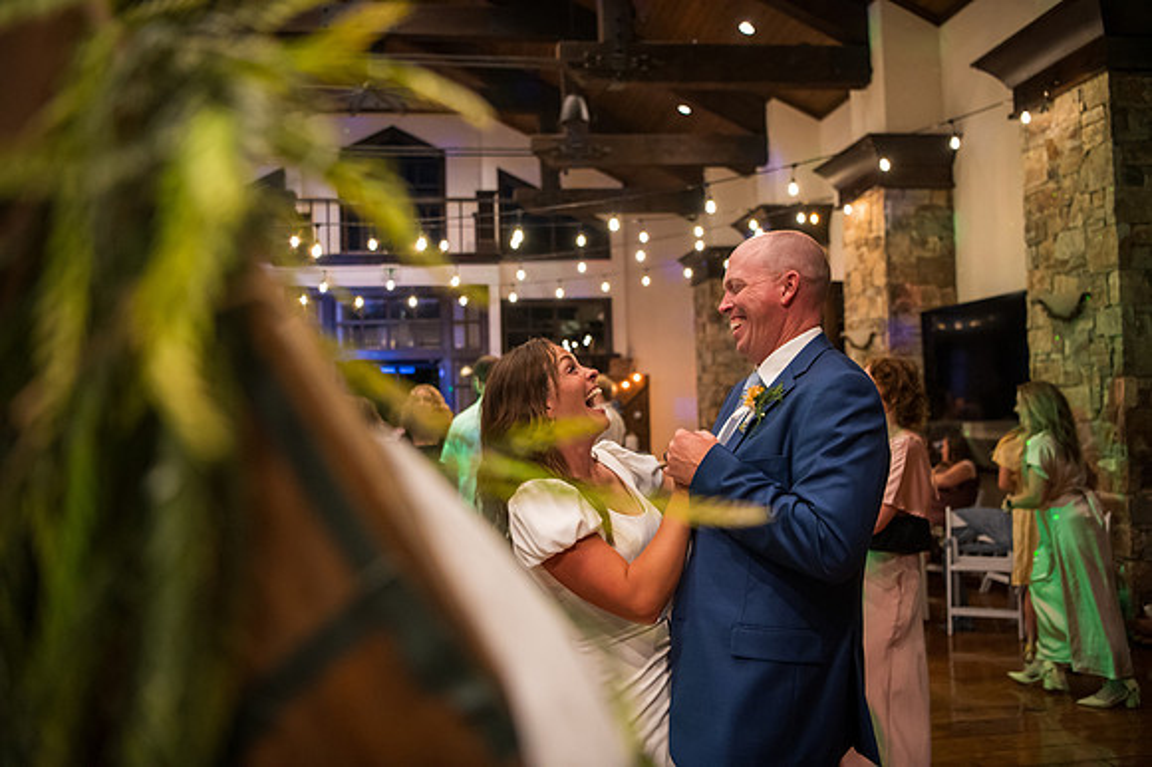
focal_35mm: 31
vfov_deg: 42.3
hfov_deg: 60.3
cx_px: 576
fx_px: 991
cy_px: 384
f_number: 2.8
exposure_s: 1/200
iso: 6400
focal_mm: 31
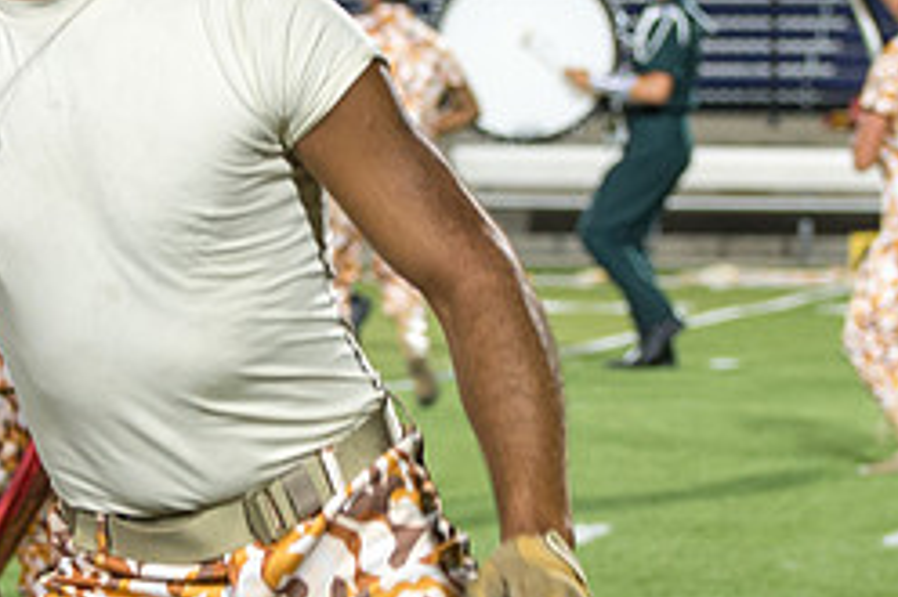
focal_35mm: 291
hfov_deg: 7.1
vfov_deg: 4.7
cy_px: 139
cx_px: 241
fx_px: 7254
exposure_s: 1/160
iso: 1400
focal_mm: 70
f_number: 4.5
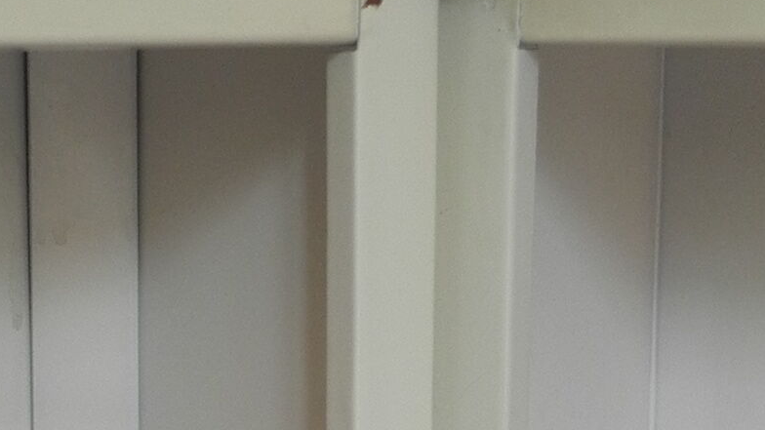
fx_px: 4625
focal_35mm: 228
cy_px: 1600
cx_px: 221
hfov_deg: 9.4
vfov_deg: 4.9
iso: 100
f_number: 3.2
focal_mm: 9.7
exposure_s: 1/67
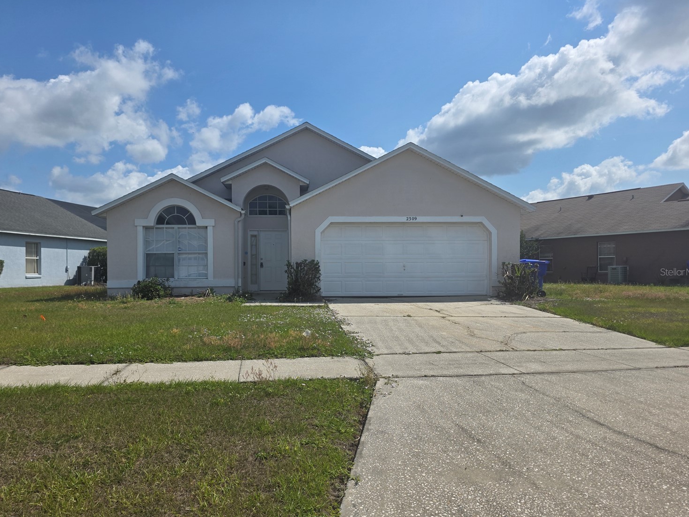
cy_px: 272
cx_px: 330
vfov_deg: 54.9
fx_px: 498
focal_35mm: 25
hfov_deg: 69.4
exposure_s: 1/7944
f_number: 1.7
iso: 50
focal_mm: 6.3
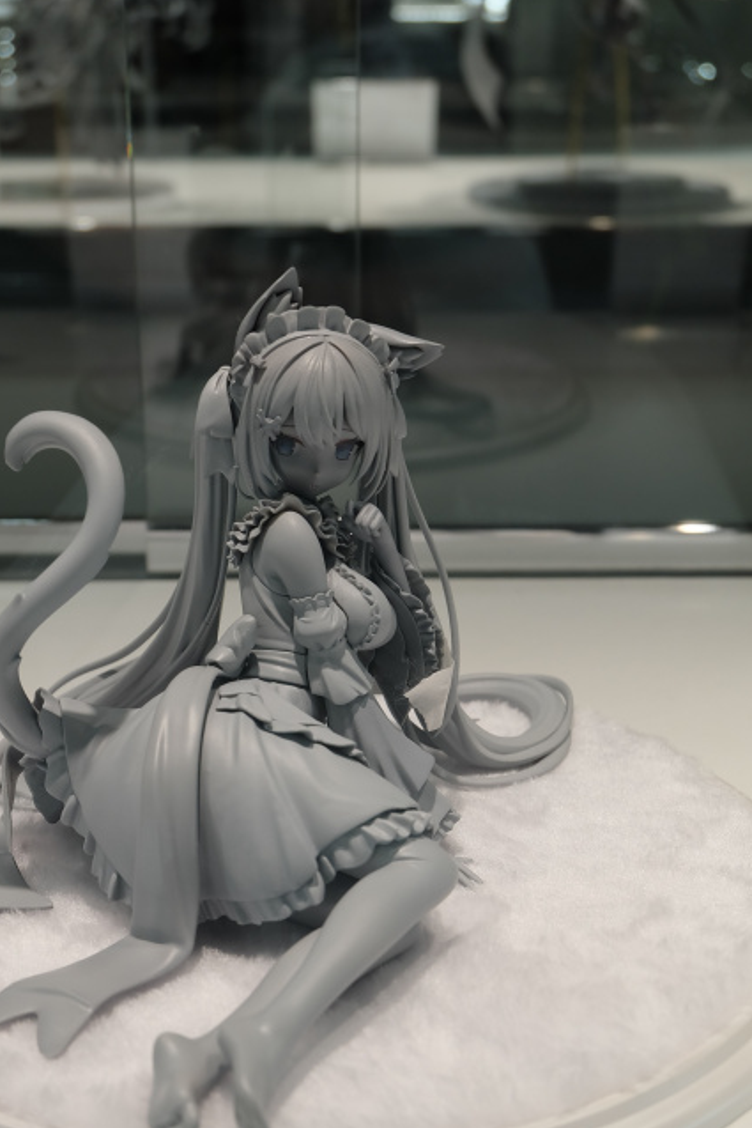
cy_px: 657
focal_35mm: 59
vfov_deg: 33.9
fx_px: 1848
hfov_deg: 23.0
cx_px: 339
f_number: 5.6
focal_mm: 31
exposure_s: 1/160
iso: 400
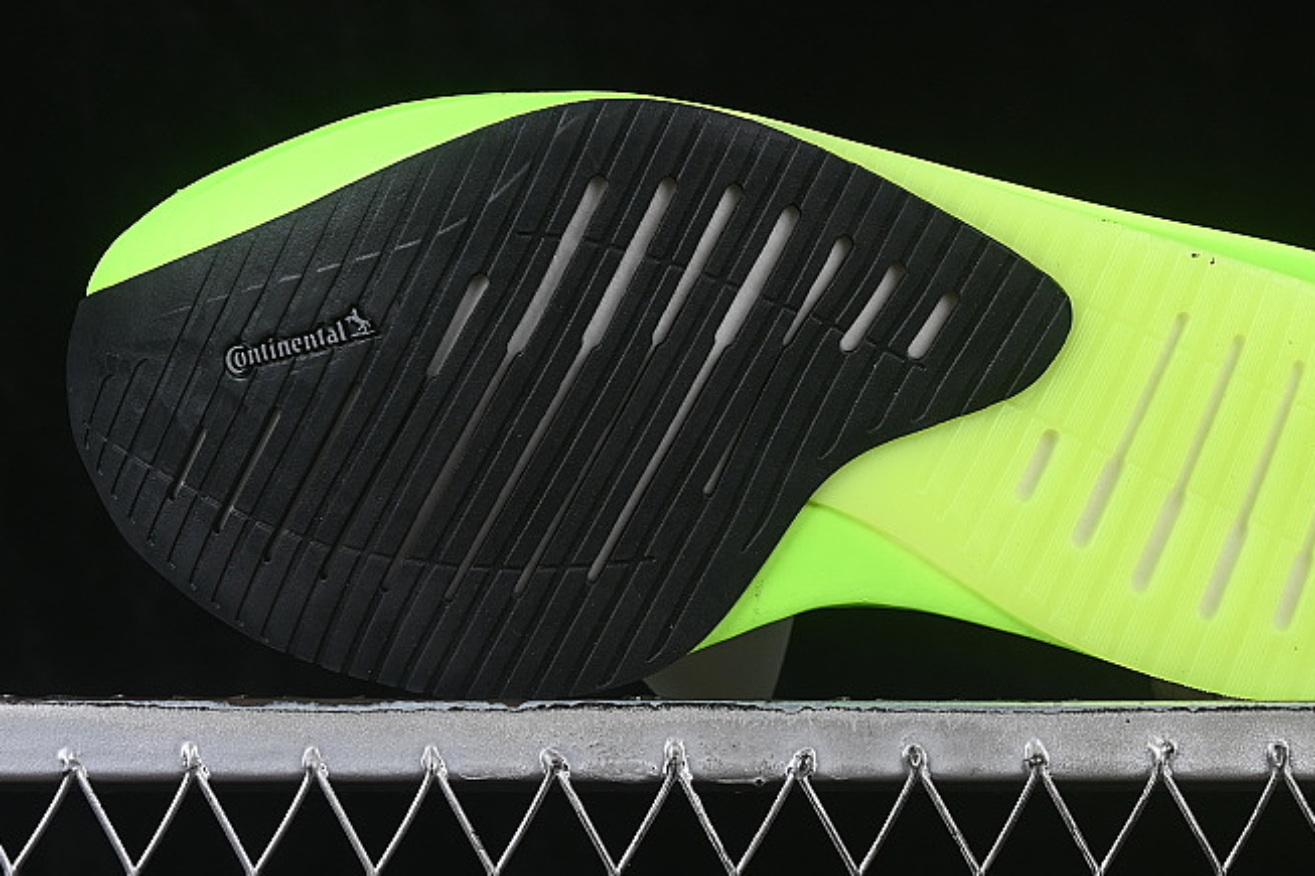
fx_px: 4528
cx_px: 812
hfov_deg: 16.5
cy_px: 250
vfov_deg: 11.0
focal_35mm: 124
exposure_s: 1/80
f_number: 8
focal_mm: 50
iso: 160
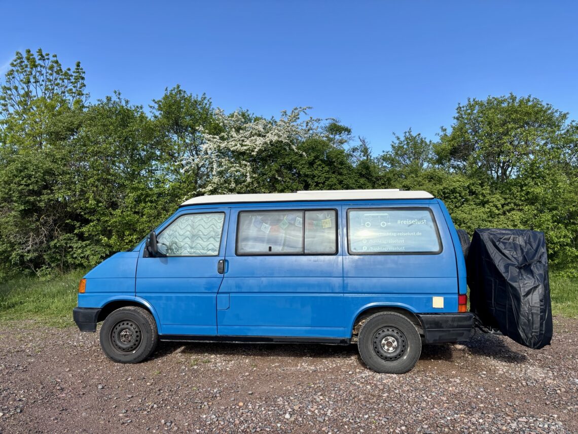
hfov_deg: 67.3
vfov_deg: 53.1
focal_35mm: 26
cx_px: 289
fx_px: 434
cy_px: 217
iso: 50
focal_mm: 5.96
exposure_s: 1/1399
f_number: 1.6
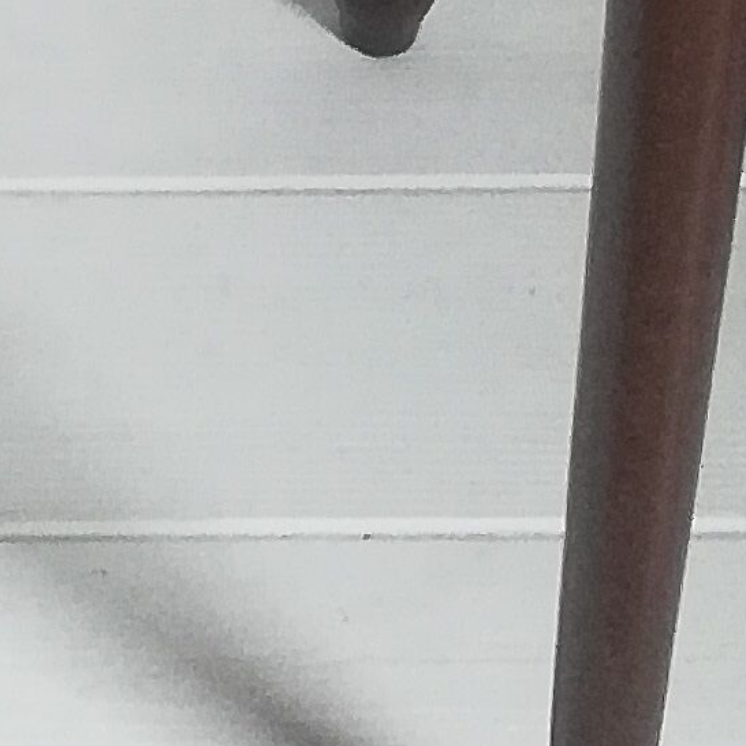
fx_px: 4730
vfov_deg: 7.6
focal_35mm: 194
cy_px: -1707
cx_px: -417
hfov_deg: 8.8
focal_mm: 3.83
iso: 200
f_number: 2.2
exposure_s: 1/33.3
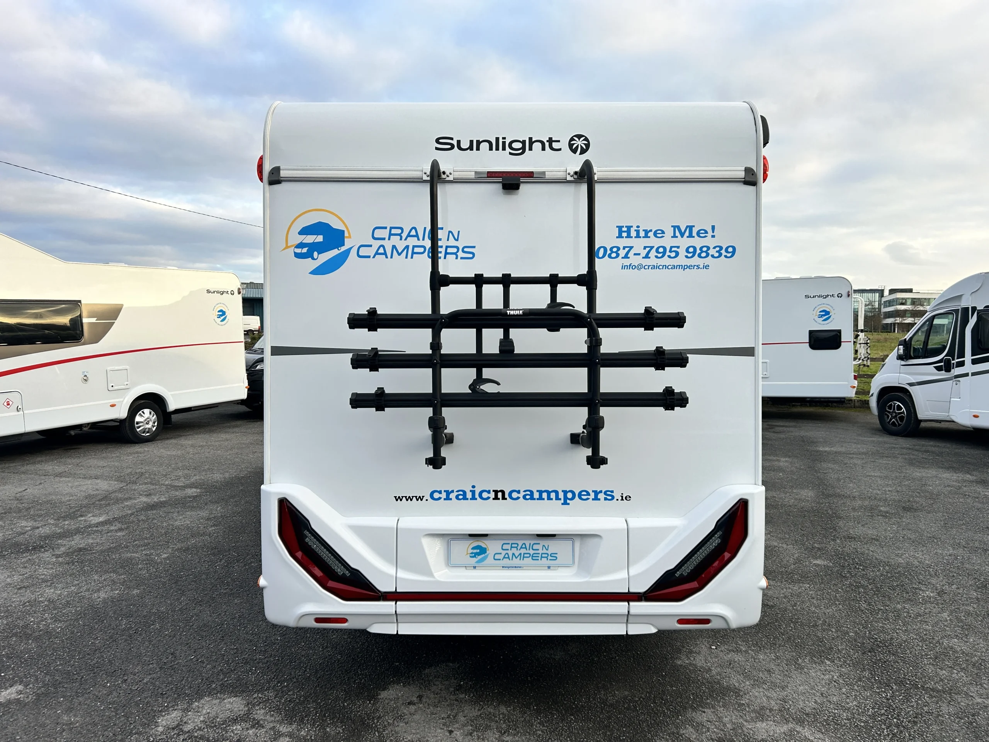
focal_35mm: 26
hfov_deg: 67.3
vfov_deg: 53.1
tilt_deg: -3.3
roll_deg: -0.3
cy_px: 371
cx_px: 494
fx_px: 743
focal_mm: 5.7
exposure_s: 1/448
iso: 50
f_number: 1.5
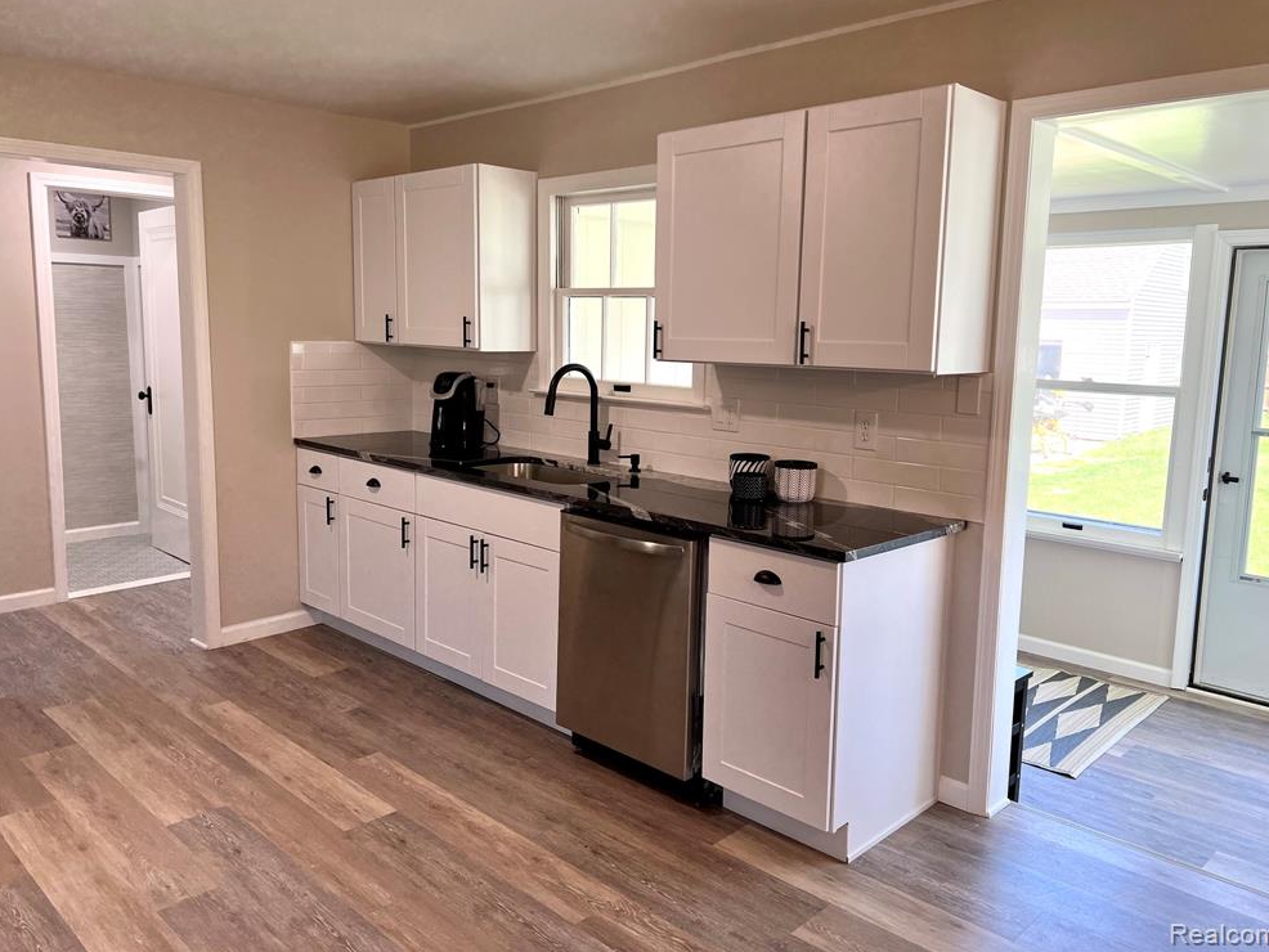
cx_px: 641
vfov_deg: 51.4
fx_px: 990
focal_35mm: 27
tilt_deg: -8.3
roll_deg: -0.7
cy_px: 461
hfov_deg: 65.3
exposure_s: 1/127
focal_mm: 5.7
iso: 64
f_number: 1.5
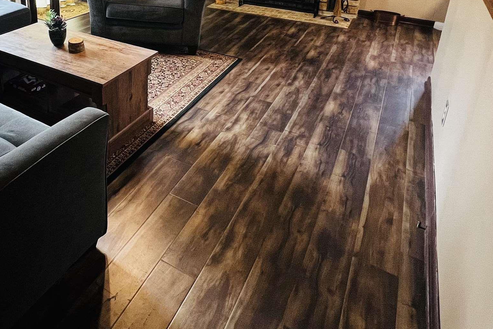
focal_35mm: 27
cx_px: 131
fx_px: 370
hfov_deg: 63.9
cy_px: 22
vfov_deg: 43.1
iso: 200
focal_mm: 1.57
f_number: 1.8
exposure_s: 1/60
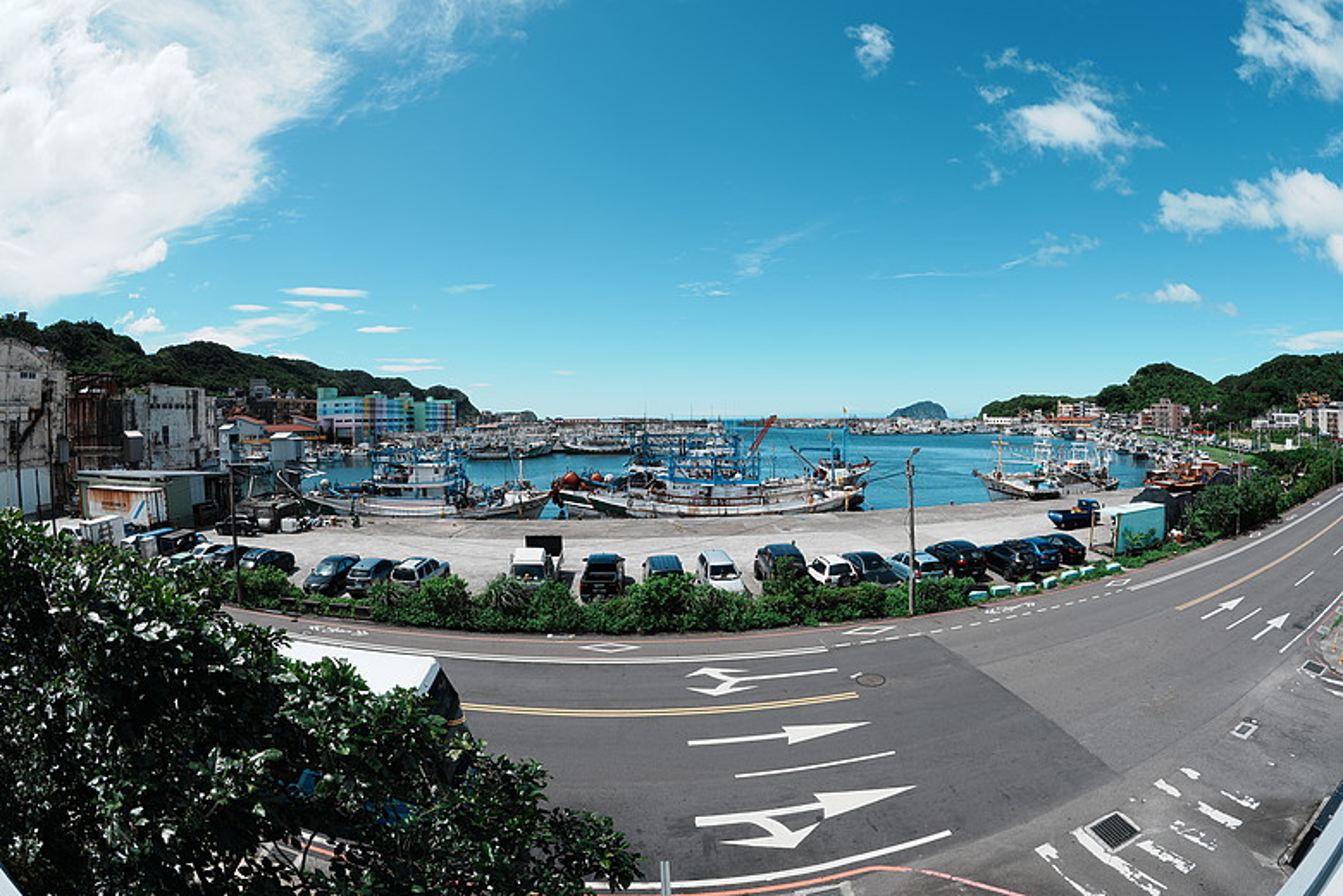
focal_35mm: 14
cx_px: 672
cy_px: 448
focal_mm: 14
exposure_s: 1/800
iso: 100
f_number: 5.6
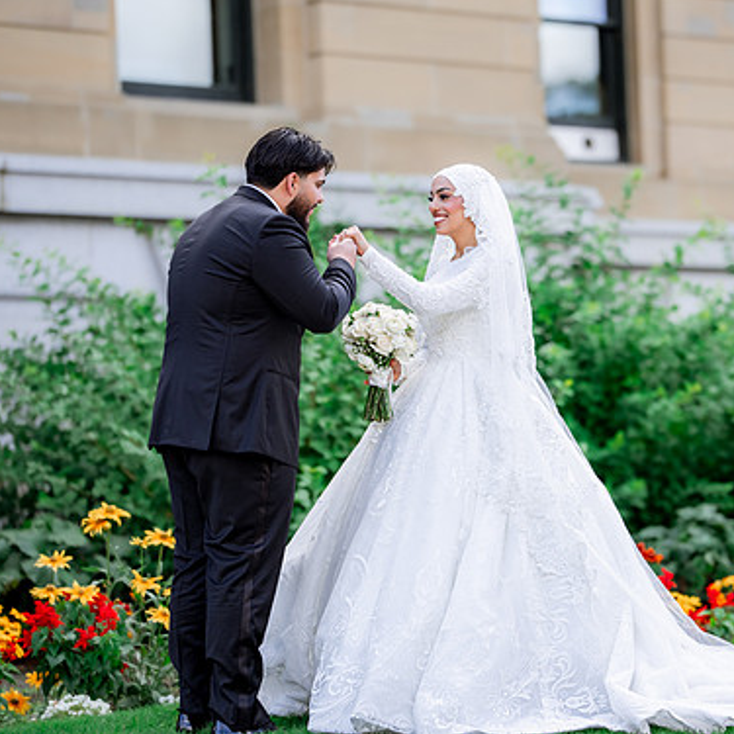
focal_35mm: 134
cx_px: 519
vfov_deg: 13.0
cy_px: 330
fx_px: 3215
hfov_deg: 13.0
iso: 200
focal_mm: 95
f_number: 2
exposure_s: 1/2000
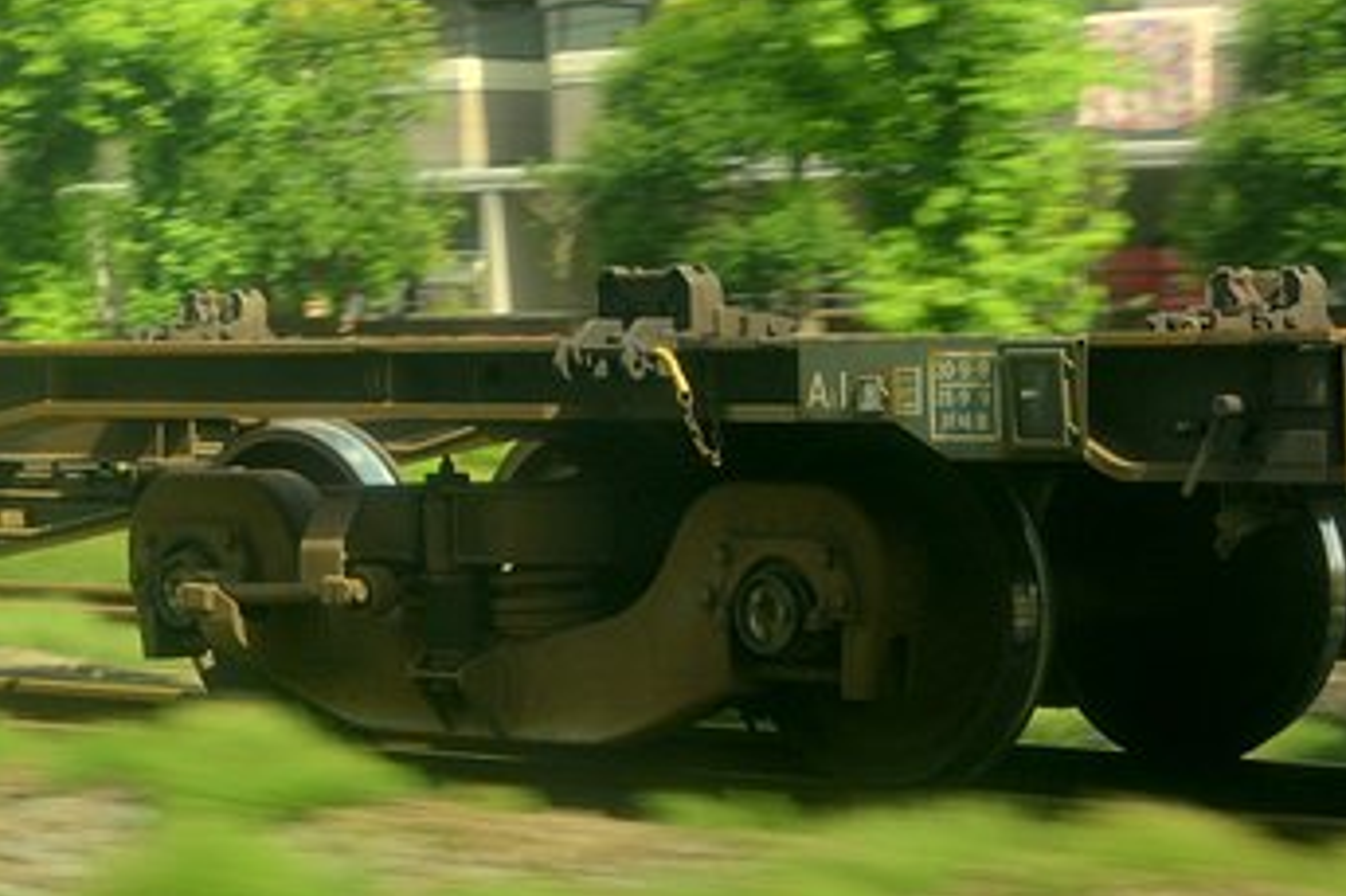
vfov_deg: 20.2
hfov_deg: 29.9
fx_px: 2504
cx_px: 489
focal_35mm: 67
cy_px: 303
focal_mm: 30
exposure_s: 1/125
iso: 100
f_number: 5.6
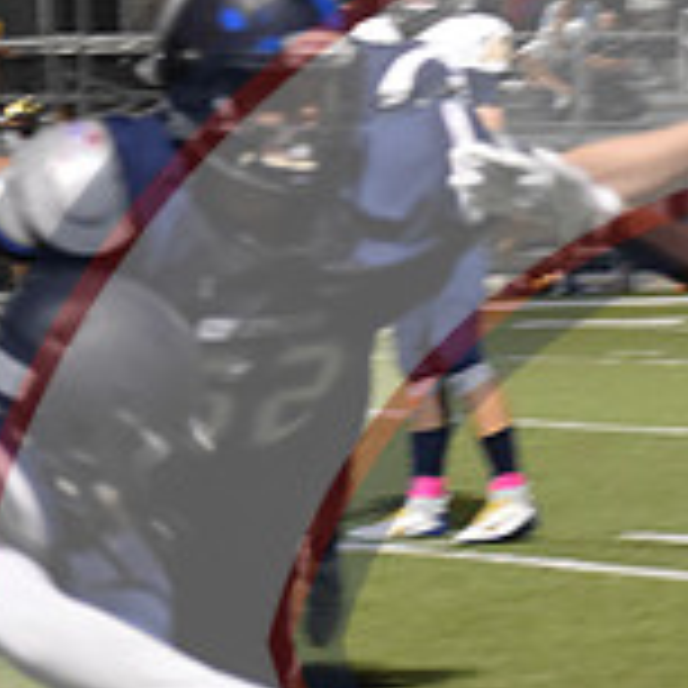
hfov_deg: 5.0
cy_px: 641
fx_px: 7848
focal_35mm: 349
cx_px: 881
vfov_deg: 5.0
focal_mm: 72
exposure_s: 1/125
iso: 3600
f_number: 4.8
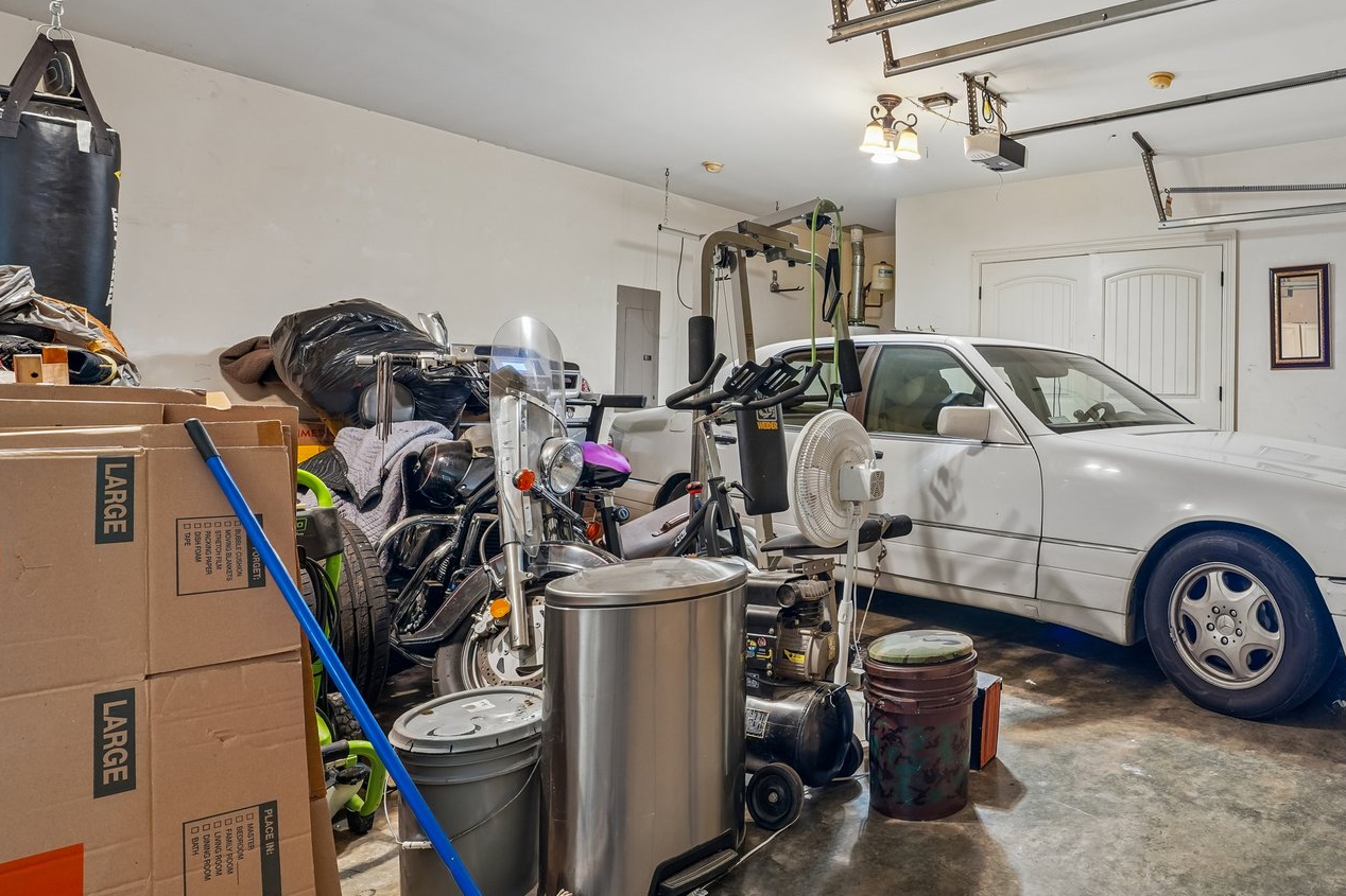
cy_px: 423
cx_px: 997
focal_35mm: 21
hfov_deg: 75.8
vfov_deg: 59.4
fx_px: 785
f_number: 8
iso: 400
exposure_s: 1/2.5
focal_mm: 13
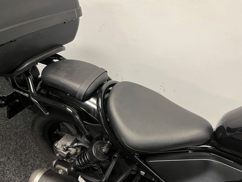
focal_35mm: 26
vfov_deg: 53.1
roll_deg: -1.0
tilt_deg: -36.8
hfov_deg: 67.3
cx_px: 121
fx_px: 182
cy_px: 91
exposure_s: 1/50
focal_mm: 5.1
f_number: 1.6
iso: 100
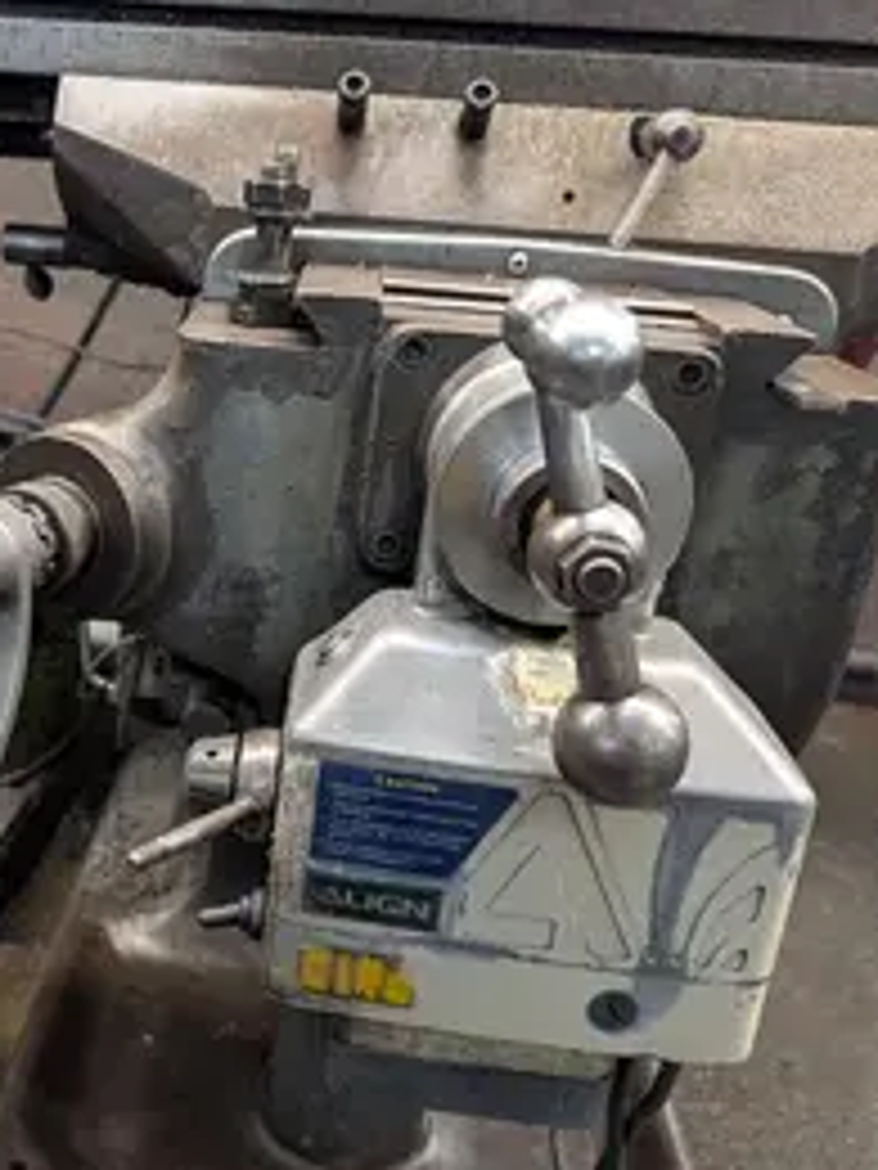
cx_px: 135
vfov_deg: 50.1
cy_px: 601
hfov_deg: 36.9
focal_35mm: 37
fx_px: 1251
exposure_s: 1/120
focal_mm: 6.9
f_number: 1.68
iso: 1097
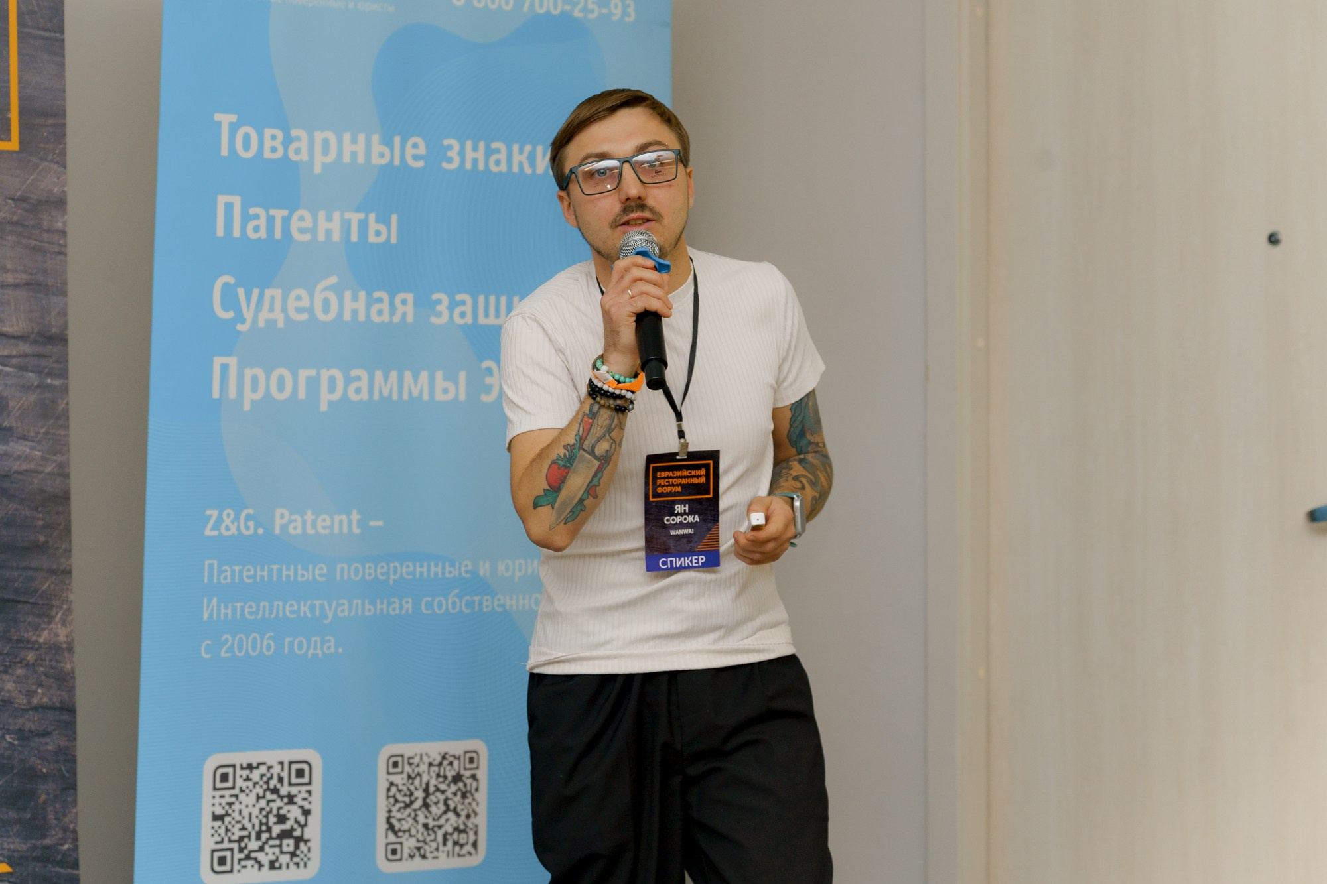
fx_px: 3247
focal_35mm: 88
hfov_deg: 23.1
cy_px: 442
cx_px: 664
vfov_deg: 15.5
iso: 400
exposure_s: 1/125
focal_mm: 87
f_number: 5
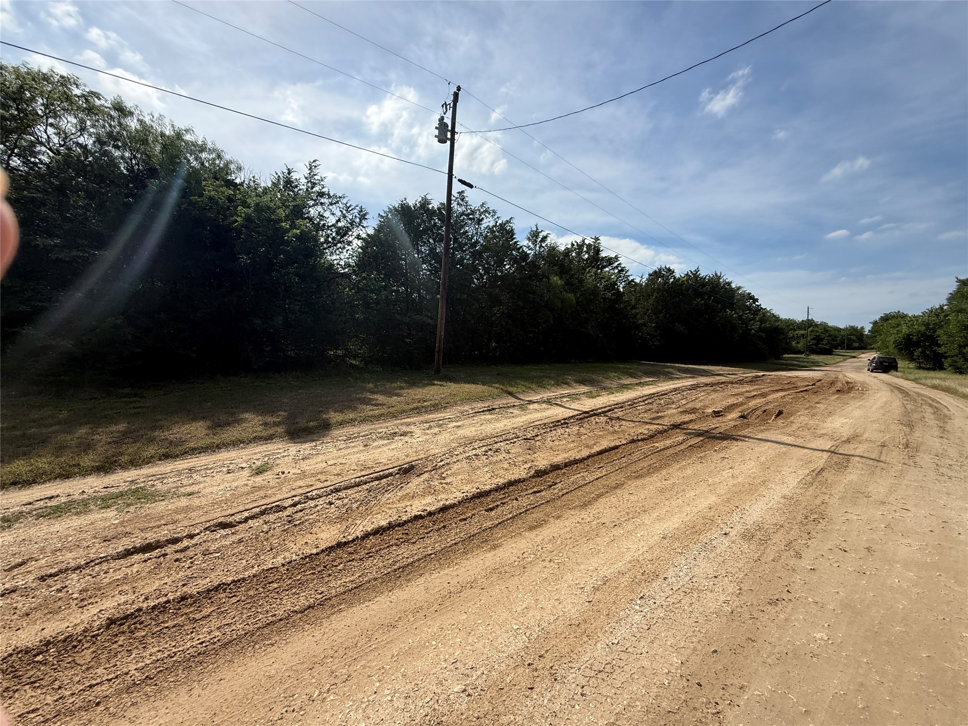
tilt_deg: -1.3
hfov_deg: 102.1
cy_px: 363
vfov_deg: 85.7
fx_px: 391
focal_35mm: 14
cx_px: 484
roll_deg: -0.8
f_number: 2.2
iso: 64
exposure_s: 1/2841
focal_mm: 2.22
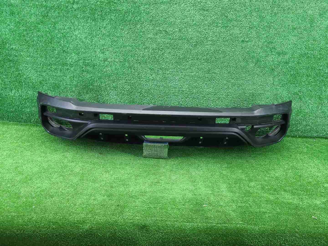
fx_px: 246
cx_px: 164
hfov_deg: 67.3
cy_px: 123
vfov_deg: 53.1
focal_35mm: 26
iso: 247
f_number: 1.8
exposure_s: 1/50
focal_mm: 5.4
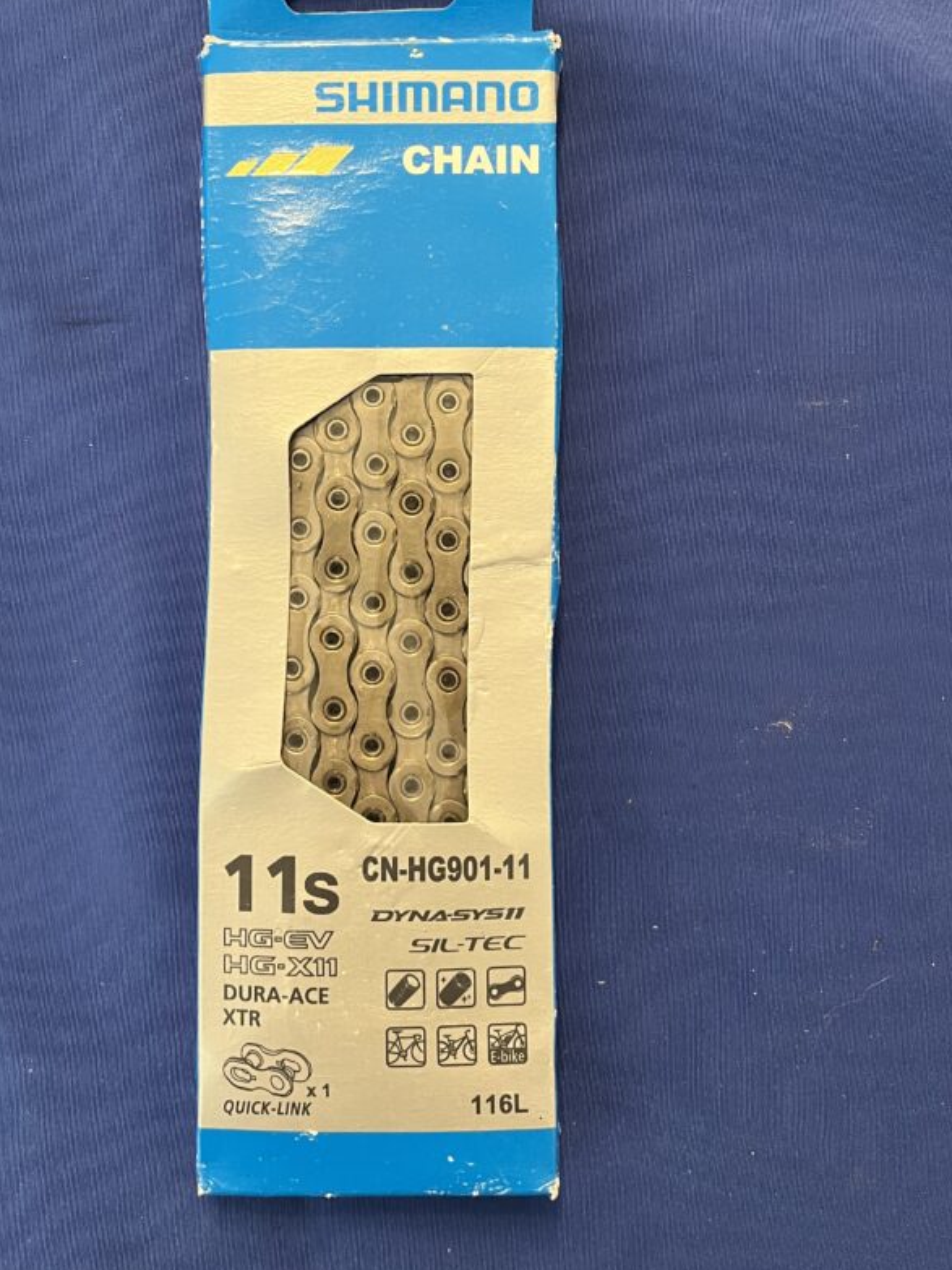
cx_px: 383
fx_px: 1247
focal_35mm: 34
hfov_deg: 41.6
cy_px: 487
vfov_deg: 53.4
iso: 200
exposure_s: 1/60
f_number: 1.6
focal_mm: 5.1
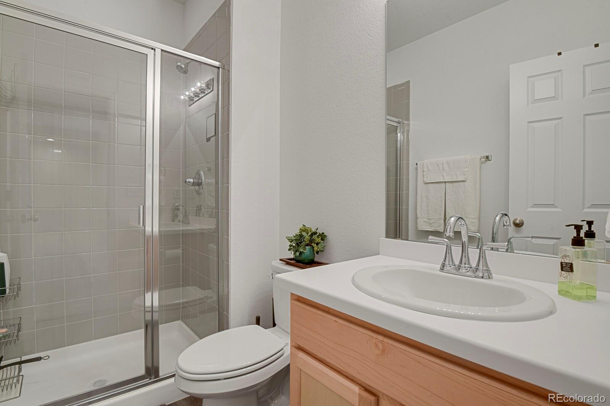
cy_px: 203
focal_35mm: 17
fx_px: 288
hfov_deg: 93.3
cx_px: 305
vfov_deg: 70.4
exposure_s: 2.5
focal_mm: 17
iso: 250
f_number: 8
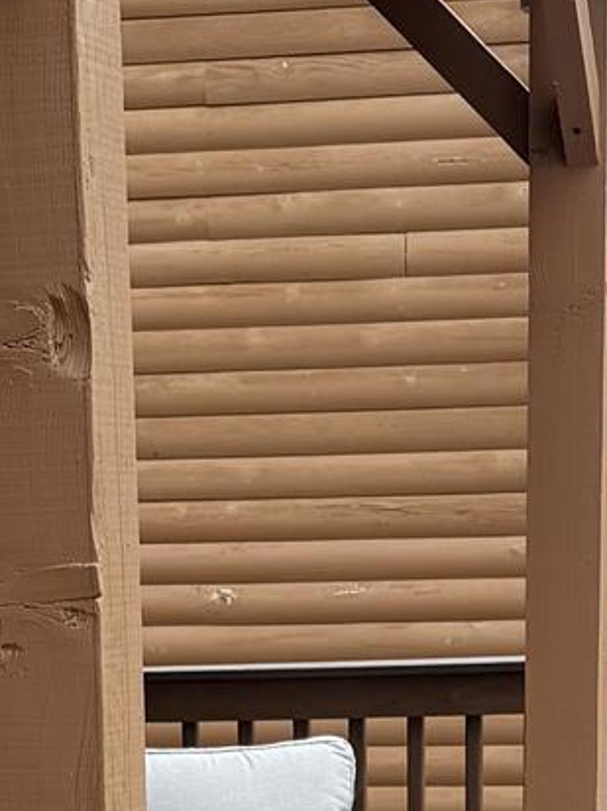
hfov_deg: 11.0
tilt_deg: -16.2
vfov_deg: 13.5
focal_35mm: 134
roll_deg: +1.8
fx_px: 3138
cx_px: 187
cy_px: 1353
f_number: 1.78
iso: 80
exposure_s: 1/708
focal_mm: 6.76
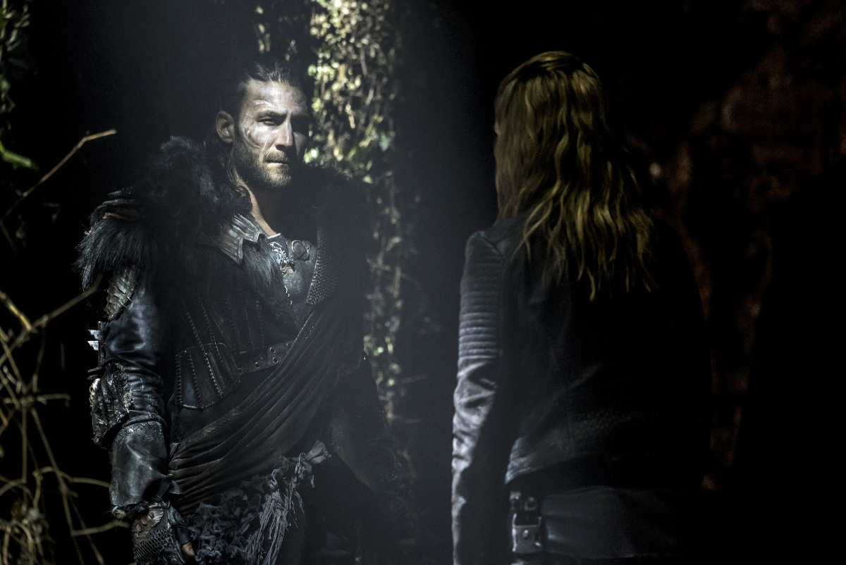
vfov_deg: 9.2
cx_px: 423
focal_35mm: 150
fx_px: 3527
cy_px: 282
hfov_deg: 13.7
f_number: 4
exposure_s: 1/200
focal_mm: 150
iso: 8000
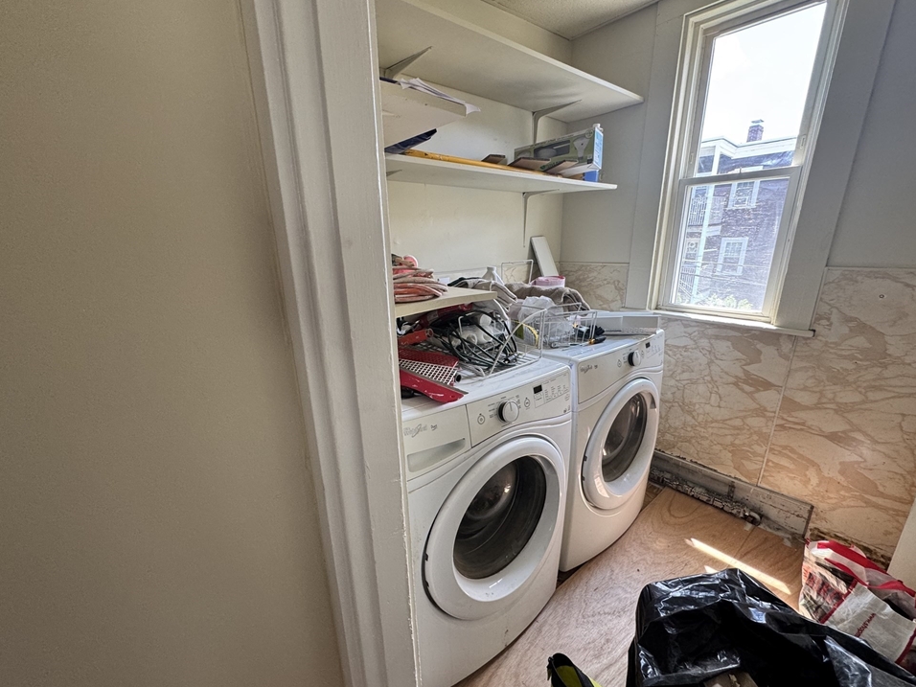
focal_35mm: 15
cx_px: 451
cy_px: 364
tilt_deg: -18.5
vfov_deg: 81.7
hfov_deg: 98.2
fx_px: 397
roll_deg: +0.6
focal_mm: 2.22
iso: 160
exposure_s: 1/99
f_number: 2.2
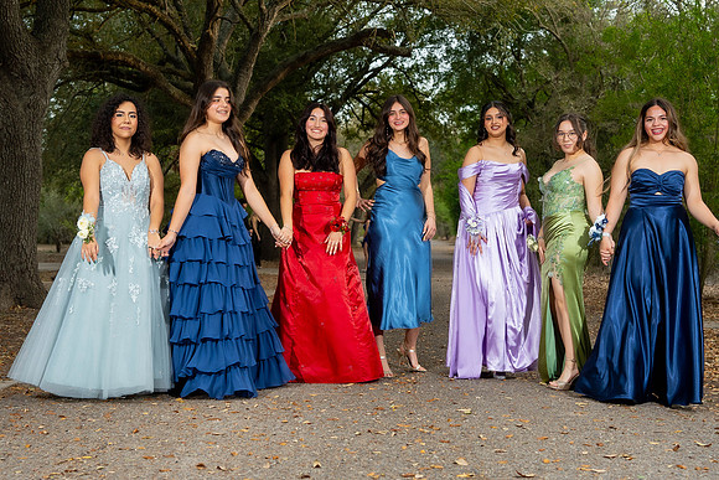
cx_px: 360
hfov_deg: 38.2
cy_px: 240
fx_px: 1039
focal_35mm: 52
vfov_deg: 26.0
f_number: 3.2
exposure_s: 1/200
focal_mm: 35
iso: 250
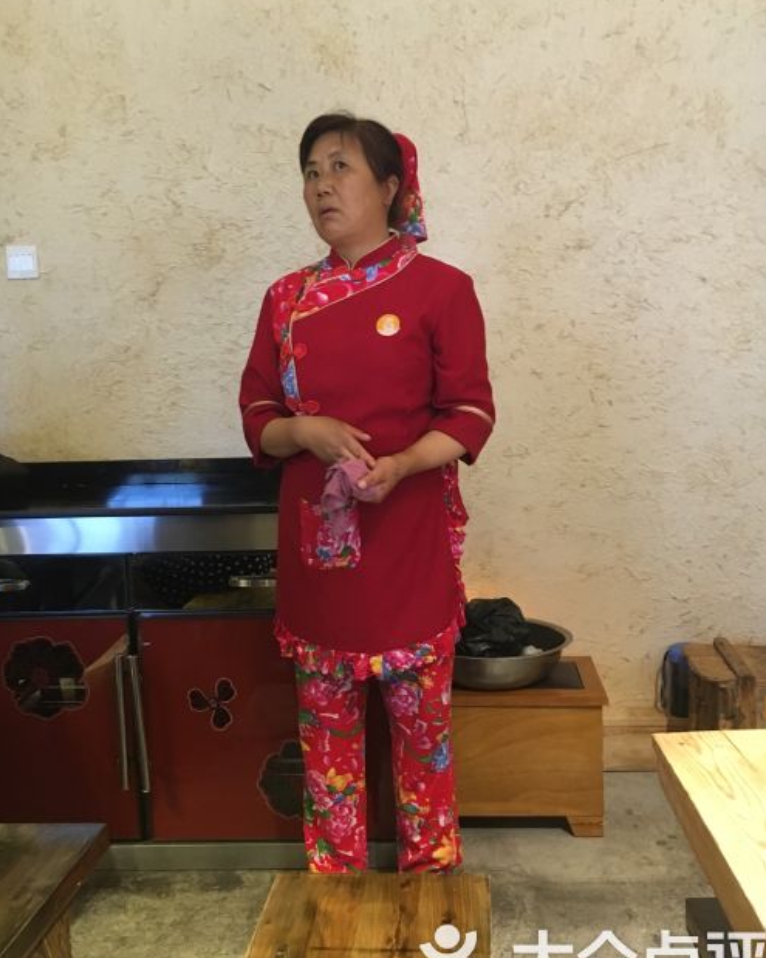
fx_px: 907
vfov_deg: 55.7
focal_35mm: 32
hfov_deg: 45.8
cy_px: 500
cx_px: 402
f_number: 2.2
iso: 200
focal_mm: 4.15
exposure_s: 1/17
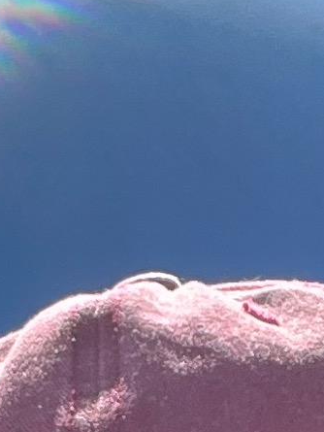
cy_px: 1130
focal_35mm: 208
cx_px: 26
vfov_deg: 8.5
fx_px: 2595
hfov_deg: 7.1
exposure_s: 1/291
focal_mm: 2.71
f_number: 2.2
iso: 32
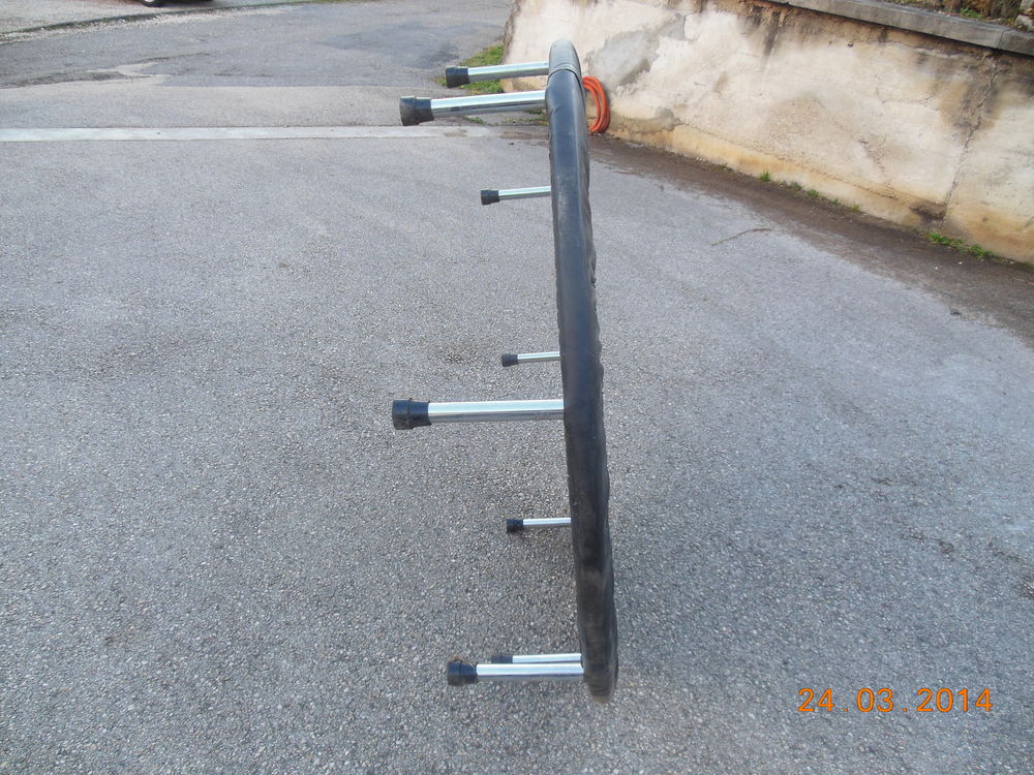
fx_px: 747
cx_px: 517
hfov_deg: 69.4
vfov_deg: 54.9
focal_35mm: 25
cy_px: 388
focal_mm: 4.5
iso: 125
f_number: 3.2
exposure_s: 1/80
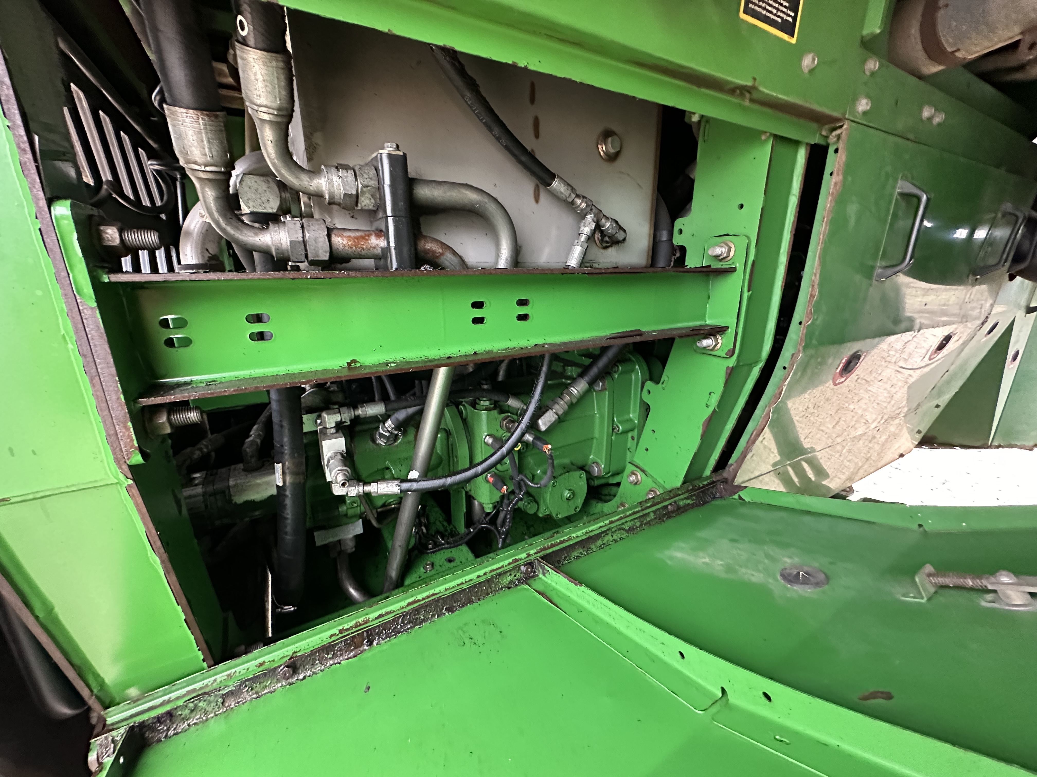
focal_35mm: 14
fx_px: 419
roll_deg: -0.2
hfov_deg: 102.1
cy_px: 388
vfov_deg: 85.7
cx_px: 518
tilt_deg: -17.7
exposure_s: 1/60
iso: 640
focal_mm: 2.22
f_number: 2.2
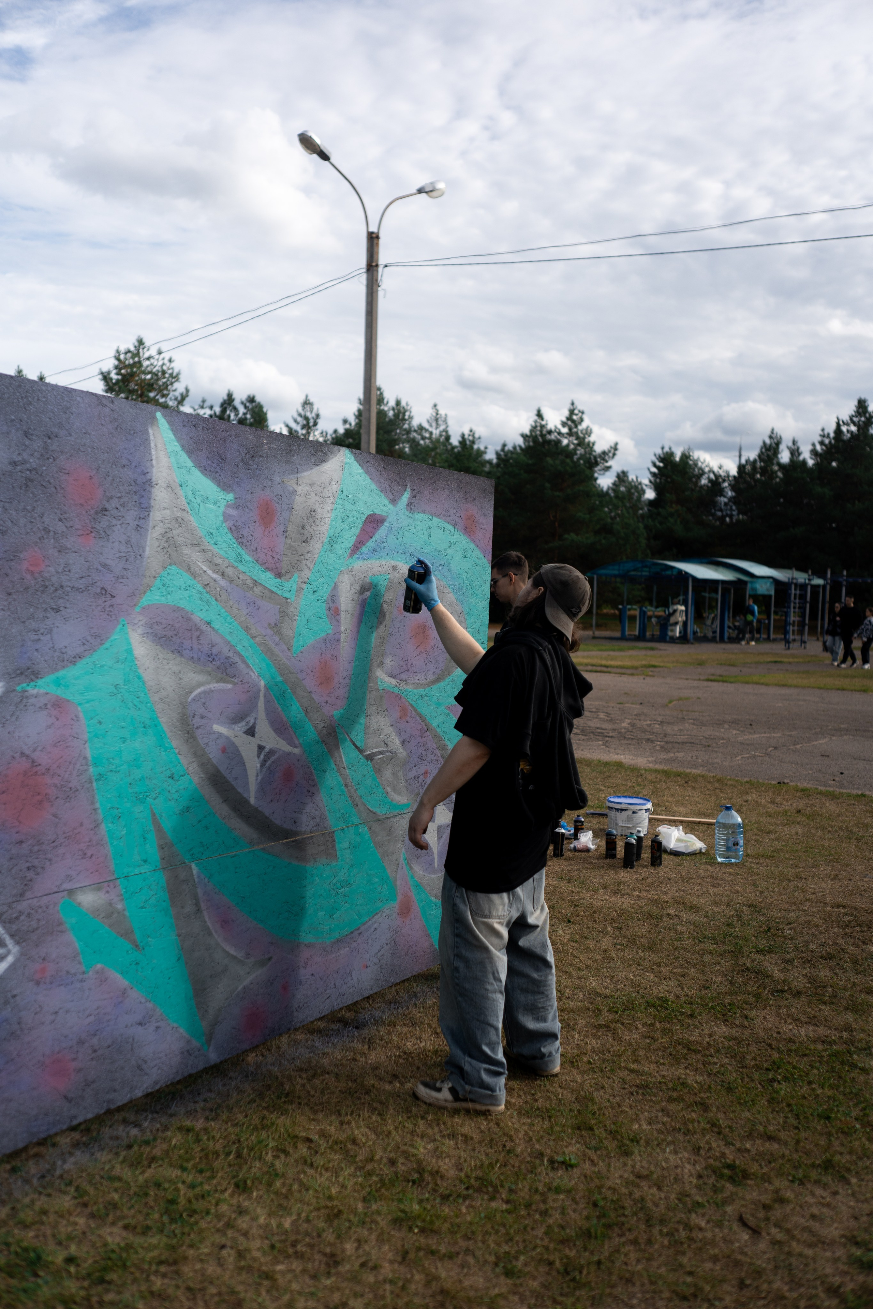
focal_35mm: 35
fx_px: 1273
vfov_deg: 54.4
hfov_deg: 37.9
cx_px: 436
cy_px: 654
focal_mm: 35
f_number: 2.5
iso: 100
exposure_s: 1/3200
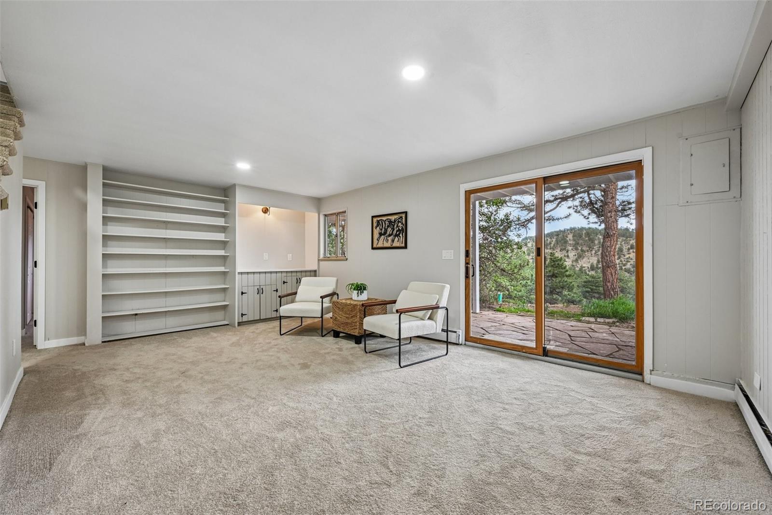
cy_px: 258
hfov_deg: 104.3
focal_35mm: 14
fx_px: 300
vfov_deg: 81.2
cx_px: 386
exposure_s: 1/15
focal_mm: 14
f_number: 10
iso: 400
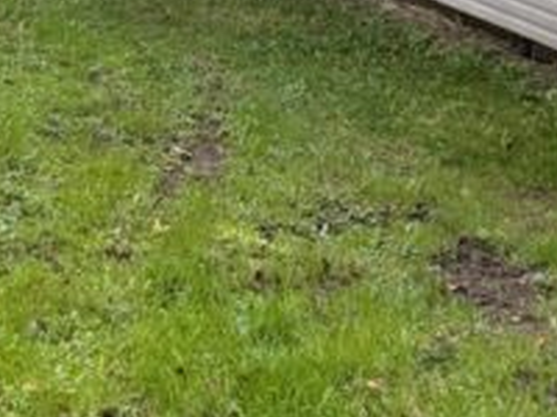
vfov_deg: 14.4
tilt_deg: -12.6
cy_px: -211
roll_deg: -0.8
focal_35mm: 96
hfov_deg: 20.4
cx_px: 370
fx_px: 1545
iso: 100
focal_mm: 6.76
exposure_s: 1/443
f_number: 1.78
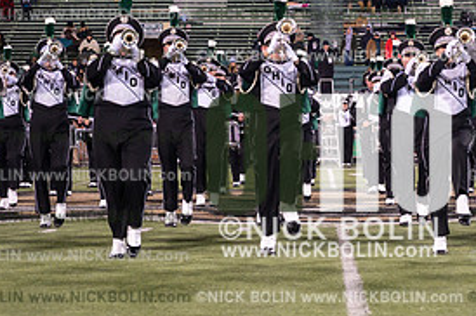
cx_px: 328
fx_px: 1902
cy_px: 175
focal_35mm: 144
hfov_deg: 14.2
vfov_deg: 9.5
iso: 3200
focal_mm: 68
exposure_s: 1/640
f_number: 4
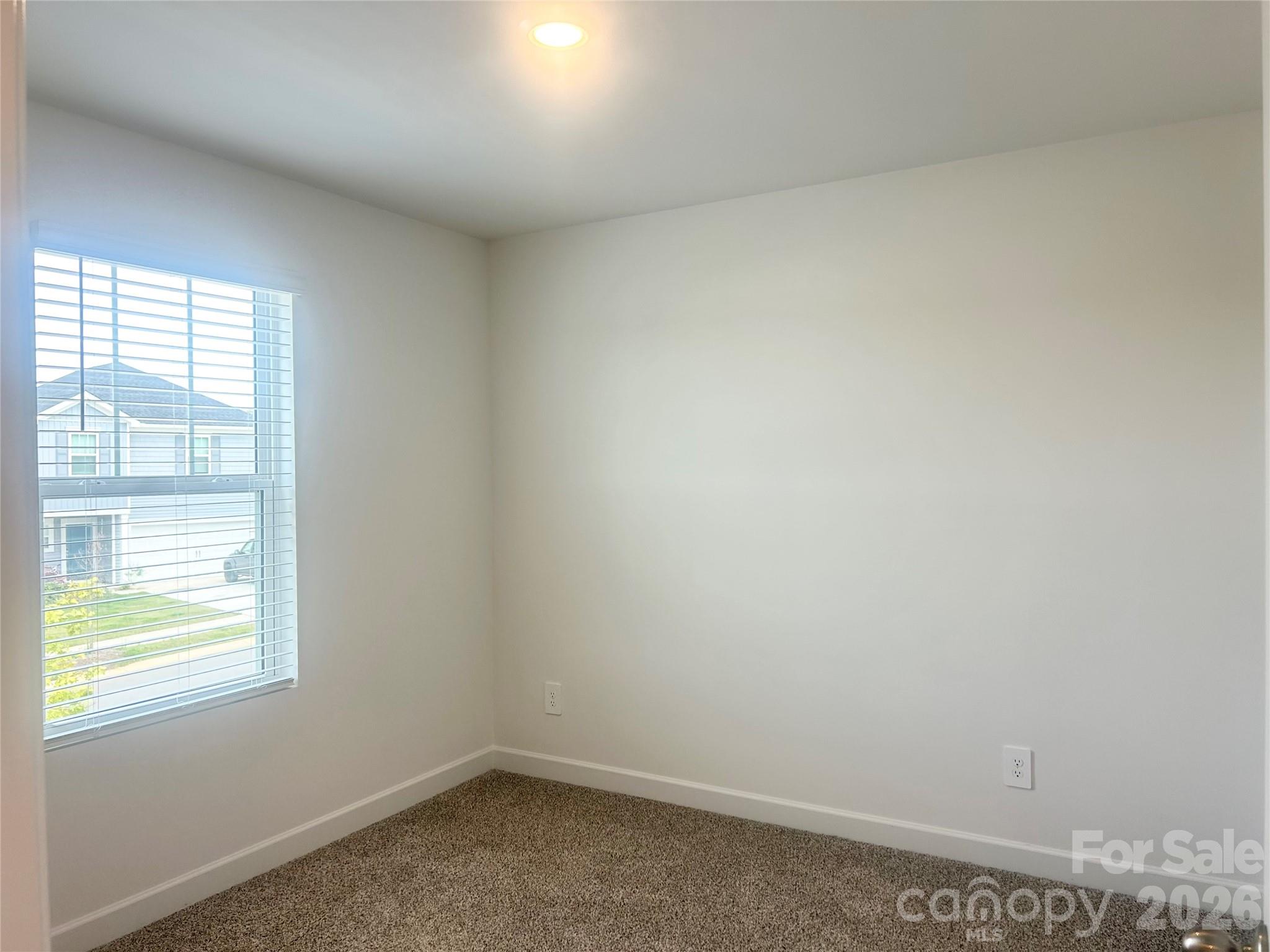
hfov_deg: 67.3
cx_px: 635
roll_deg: +0.6
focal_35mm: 26
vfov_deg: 53.1
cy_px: 476
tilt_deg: -1.0
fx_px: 954
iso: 50
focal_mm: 5.7
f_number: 1.5
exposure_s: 1/162
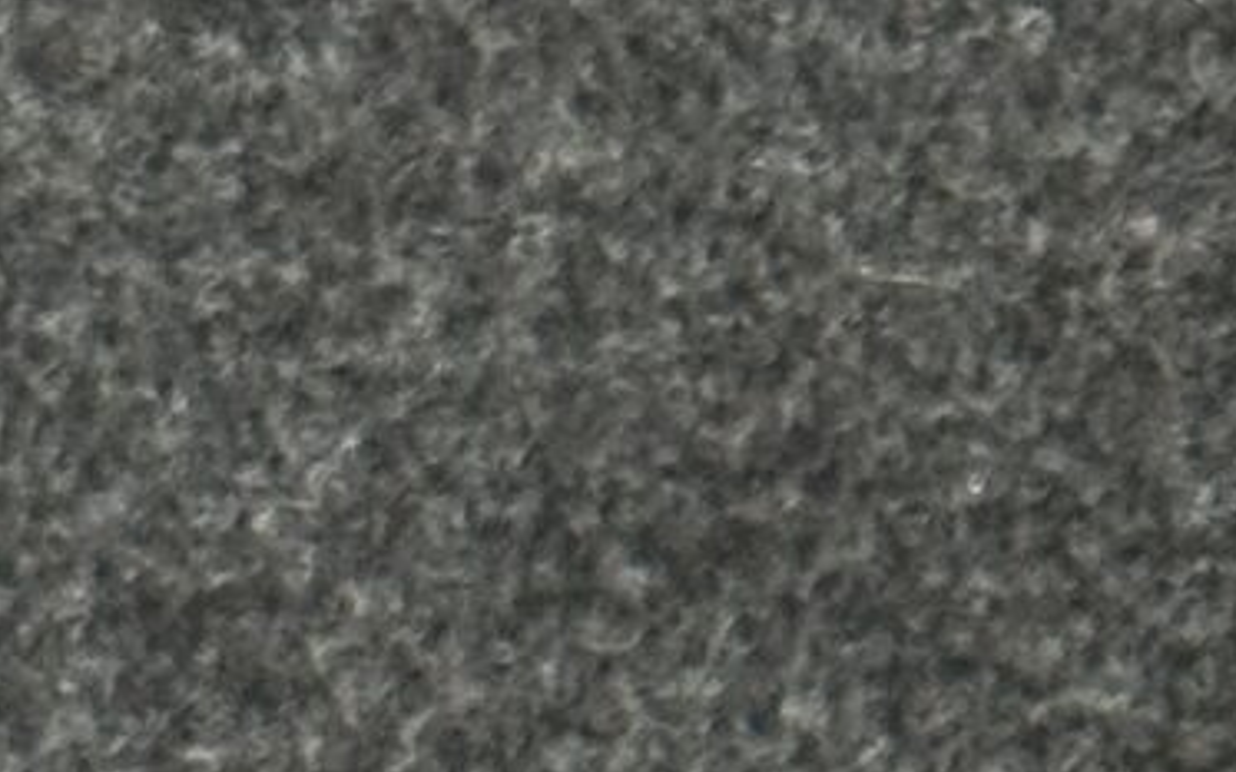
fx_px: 11754
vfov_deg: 3.5
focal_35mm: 349
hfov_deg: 6.0
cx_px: 676
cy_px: 3810
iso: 250
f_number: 1.78
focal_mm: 6.86
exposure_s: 1/36
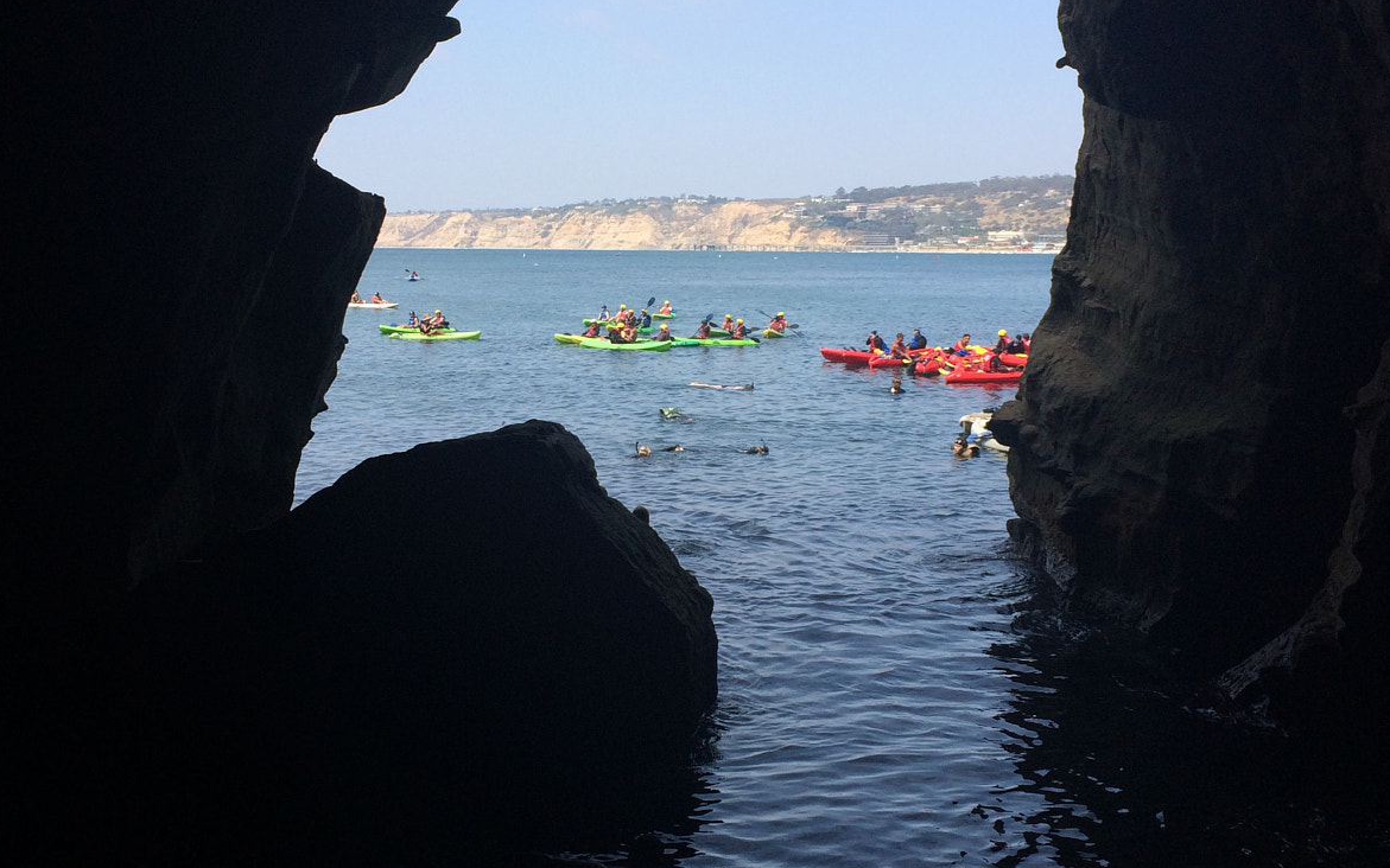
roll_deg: +0.5
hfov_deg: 47.2
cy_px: 385
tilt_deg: -5.3
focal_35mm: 42
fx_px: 1591
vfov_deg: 30.5
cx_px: 685
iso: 32
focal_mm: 4.15
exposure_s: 1/1368
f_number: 2.2
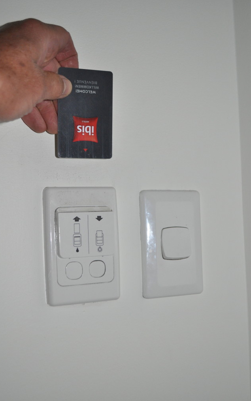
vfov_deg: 49.3
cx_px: 129
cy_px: 202
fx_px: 438
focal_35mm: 40
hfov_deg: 32.0
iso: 800
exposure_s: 1/60
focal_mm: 26
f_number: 4.2
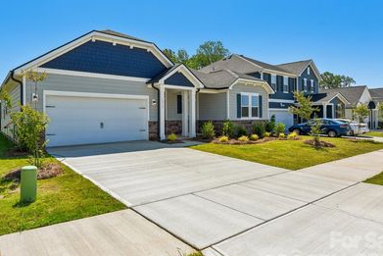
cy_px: 115
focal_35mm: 23
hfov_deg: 75.6
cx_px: 162
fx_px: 245
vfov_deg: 55.1
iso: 200
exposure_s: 1/1250
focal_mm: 18
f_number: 8
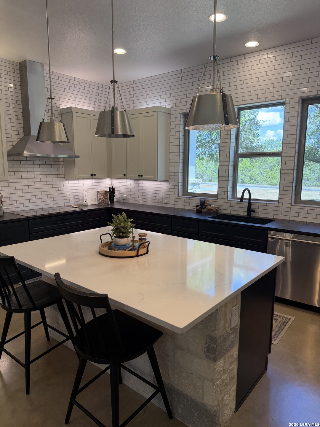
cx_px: 160
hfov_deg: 56.8
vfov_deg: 71.6
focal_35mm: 24
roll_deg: -0.5
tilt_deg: -9.5
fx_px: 296
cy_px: 214
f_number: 1.78
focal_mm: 6.76
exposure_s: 1/164
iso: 80
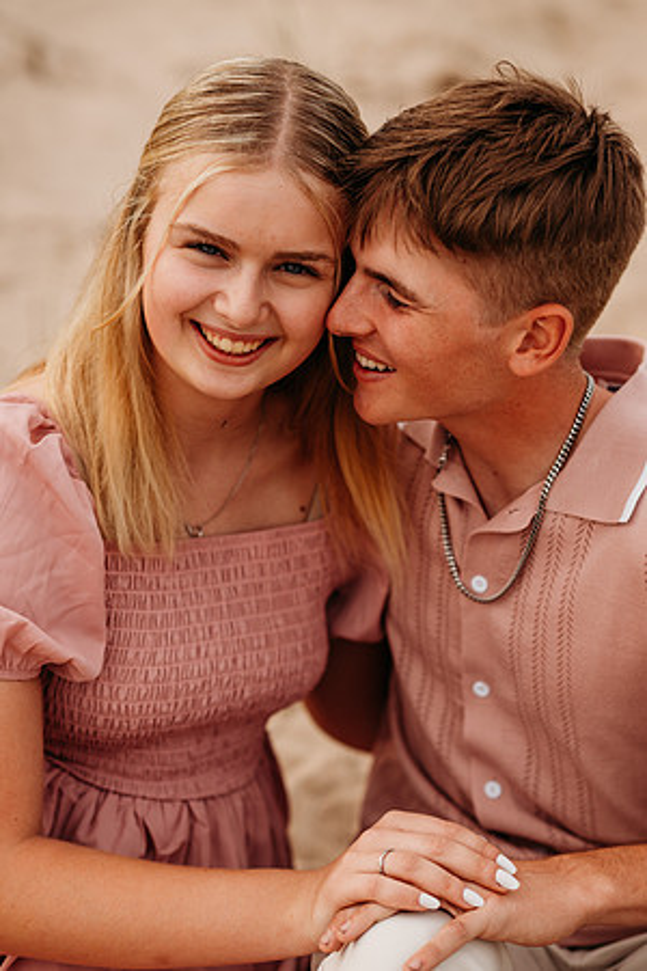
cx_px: 324
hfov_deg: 16.1
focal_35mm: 85
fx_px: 2291
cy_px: 486
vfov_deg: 23.9
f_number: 2.8
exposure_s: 1/1000
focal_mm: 85
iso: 200
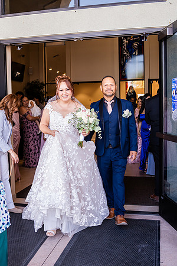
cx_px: 67
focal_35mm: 42
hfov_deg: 31.8
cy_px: 133
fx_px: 310
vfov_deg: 46.4
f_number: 2.8
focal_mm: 28
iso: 640
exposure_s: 1/320
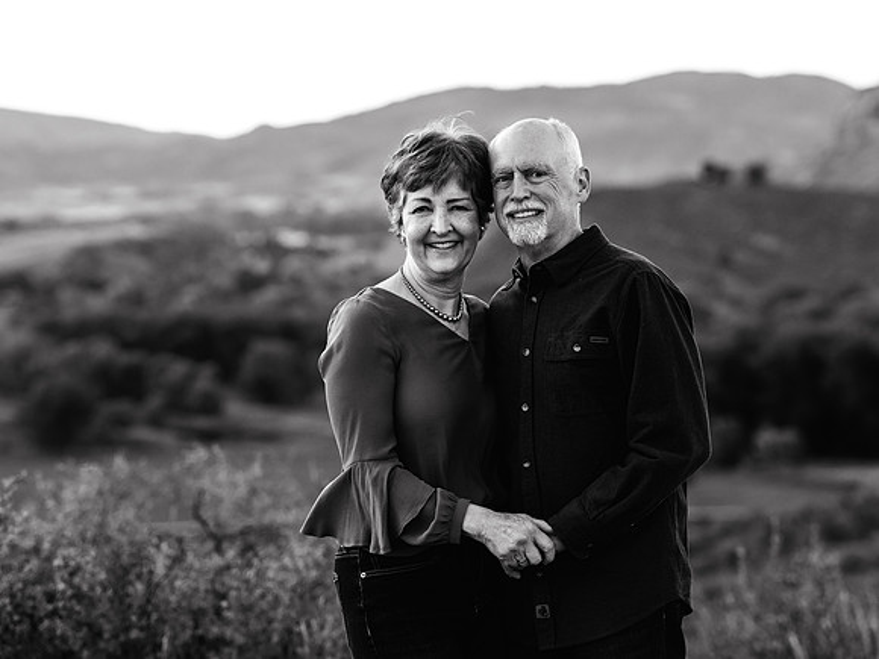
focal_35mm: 126
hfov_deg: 15.7
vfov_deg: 11.8
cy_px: 330
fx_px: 3188
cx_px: 440
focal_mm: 116
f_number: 4
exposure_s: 1/160
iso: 800
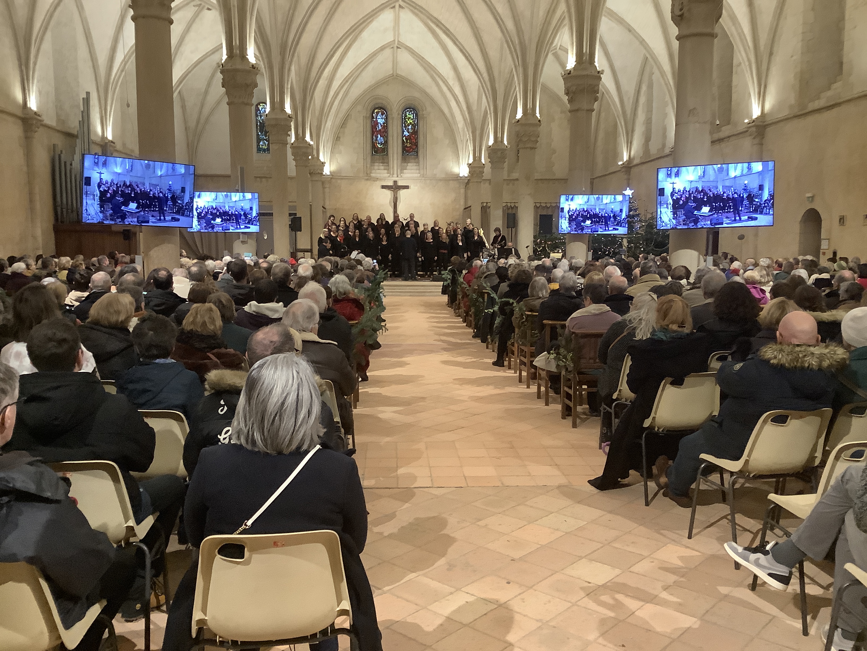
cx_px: 434
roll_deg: -0.4
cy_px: 326
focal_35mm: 31
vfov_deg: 45.4
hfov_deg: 58.4
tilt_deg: -5.9
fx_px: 776
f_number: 2.4
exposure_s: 1/50
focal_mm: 3.3
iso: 320
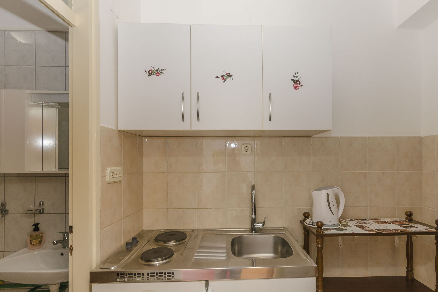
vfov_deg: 67.3
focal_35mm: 18
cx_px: 237
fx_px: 219
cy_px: 160
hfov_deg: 89.8
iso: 100
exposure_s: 1/100
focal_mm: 10
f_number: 9
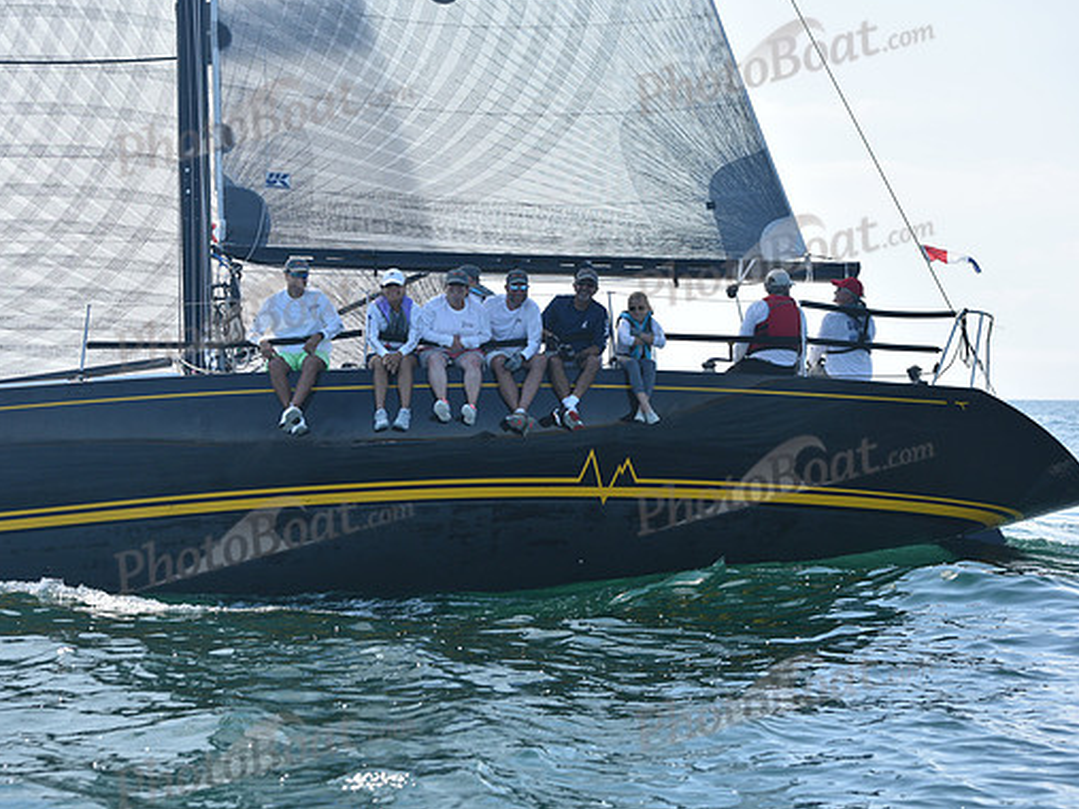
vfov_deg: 19.1
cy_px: 399
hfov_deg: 25.3
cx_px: 526
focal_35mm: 77
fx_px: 2400
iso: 320
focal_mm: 70
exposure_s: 1/1600
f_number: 5
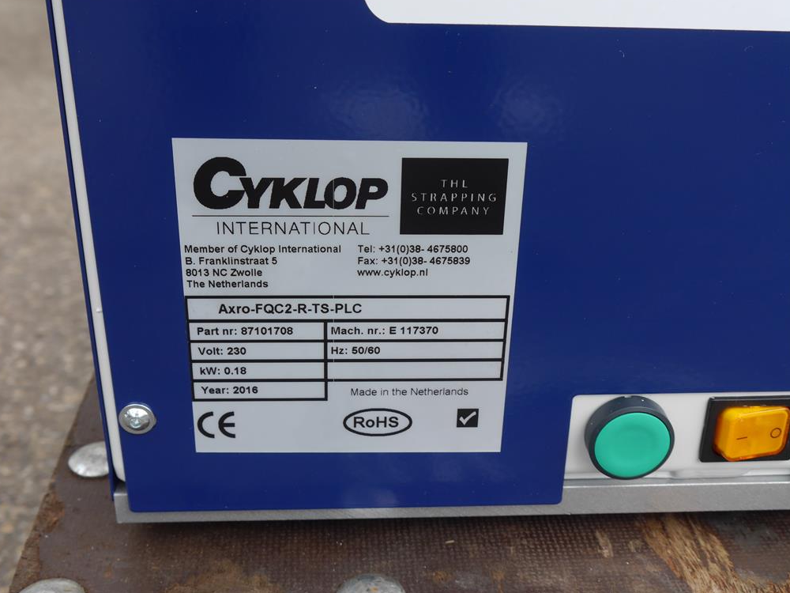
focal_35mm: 45
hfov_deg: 42.1
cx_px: 393
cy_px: 293
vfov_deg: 32.2
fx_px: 1027
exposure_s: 1/200
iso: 160
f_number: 6.3
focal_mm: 22
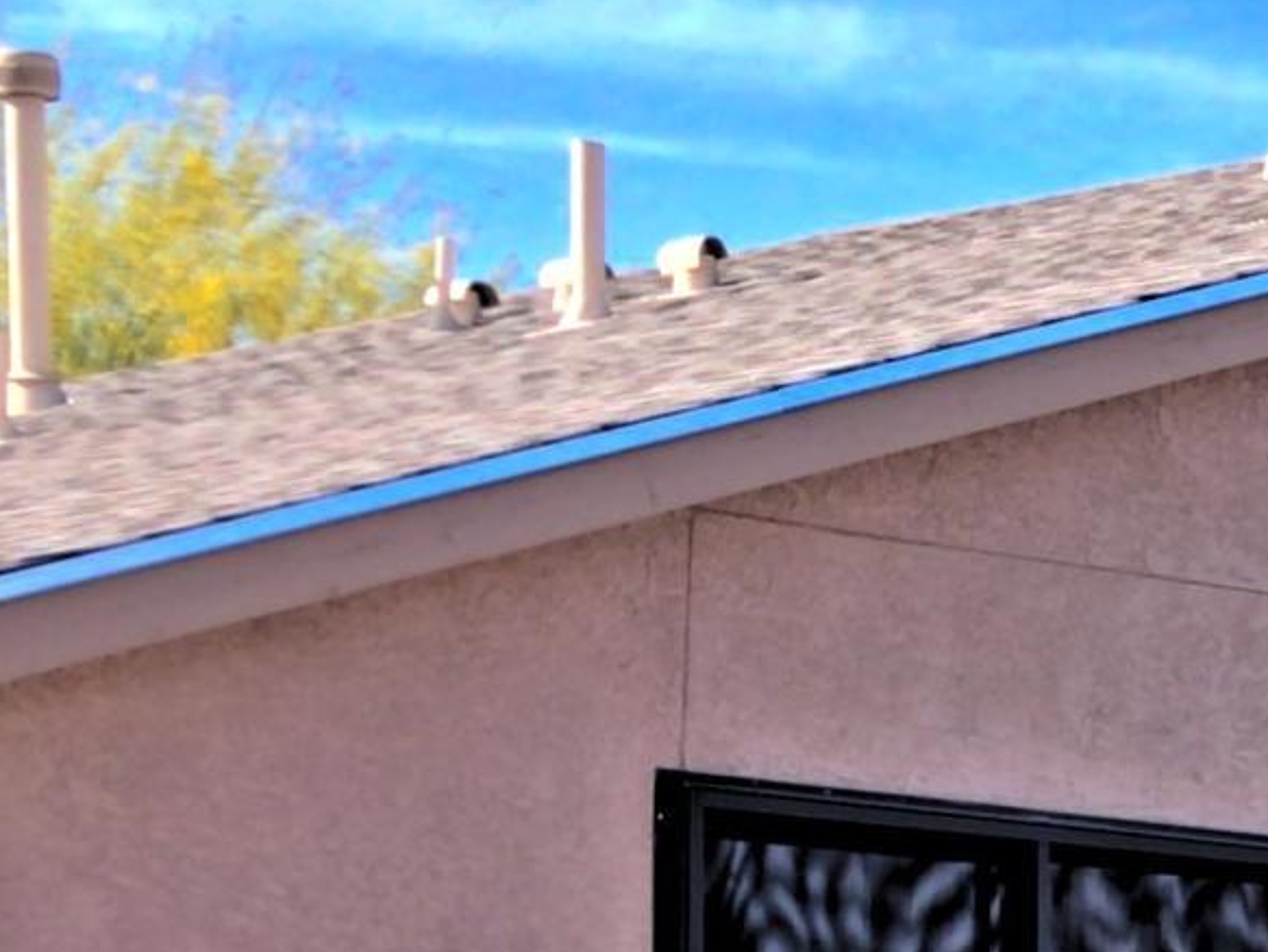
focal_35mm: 144
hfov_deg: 11.5
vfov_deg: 10.0
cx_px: 2962
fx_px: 5278
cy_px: 1356
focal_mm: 3.99
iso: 20
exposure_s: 1/2179
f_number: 1.8
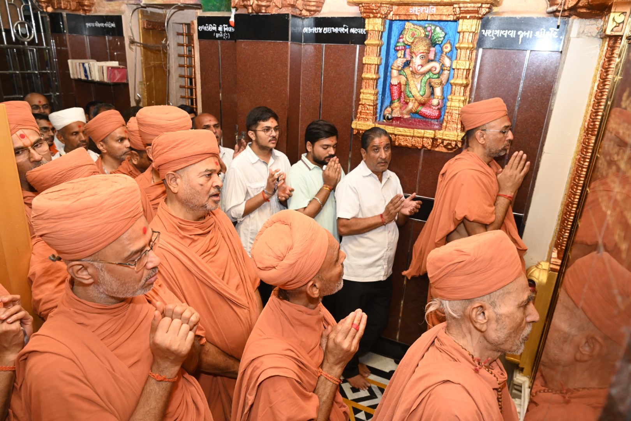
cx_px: 316
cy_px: 210
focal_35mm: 24
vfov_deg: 53.1
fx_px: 421
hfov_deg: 73.7
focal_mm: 24
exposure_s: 1/125
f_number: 5
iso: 2000
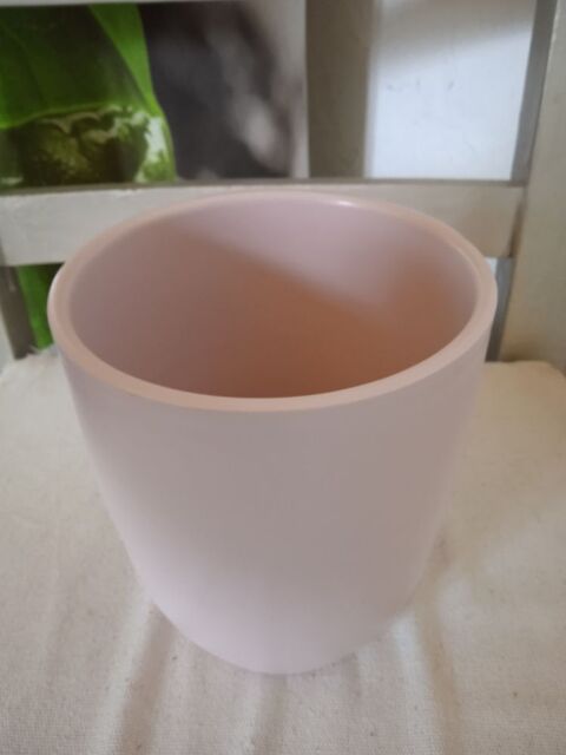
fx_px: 610
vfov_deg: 63.4
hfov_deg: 49.7
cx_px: 283
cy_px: 378
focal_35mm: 28
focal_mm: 3.43
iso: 850
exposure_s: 1/16.7
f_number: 2.2
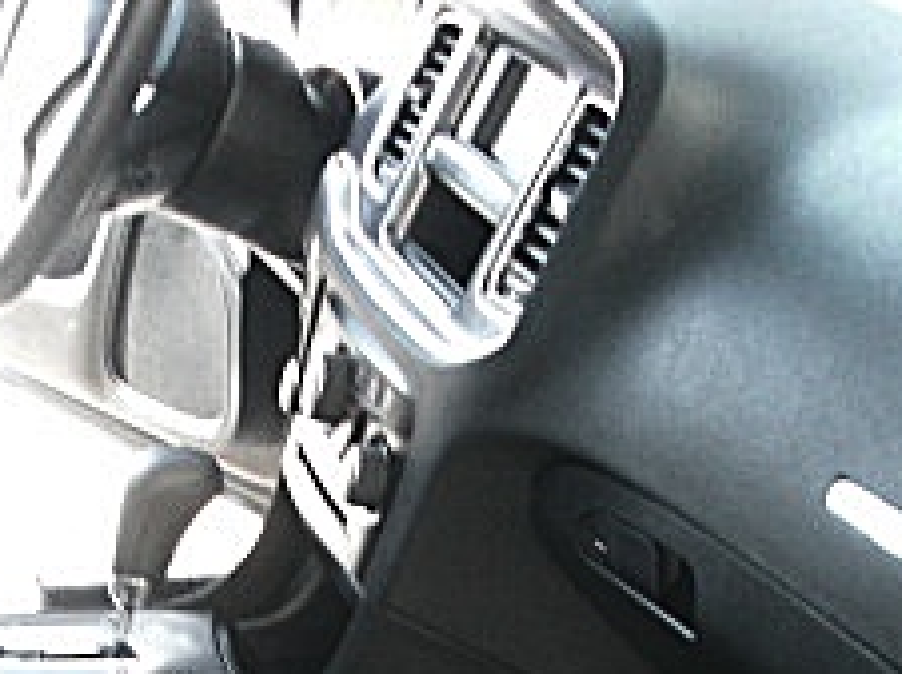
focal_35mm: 102
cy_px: 885
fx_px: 2655
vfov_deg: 13.9
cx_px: 196
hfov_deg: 19.1
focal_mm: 6.3
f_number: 2.8
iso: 200
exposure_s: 1/100
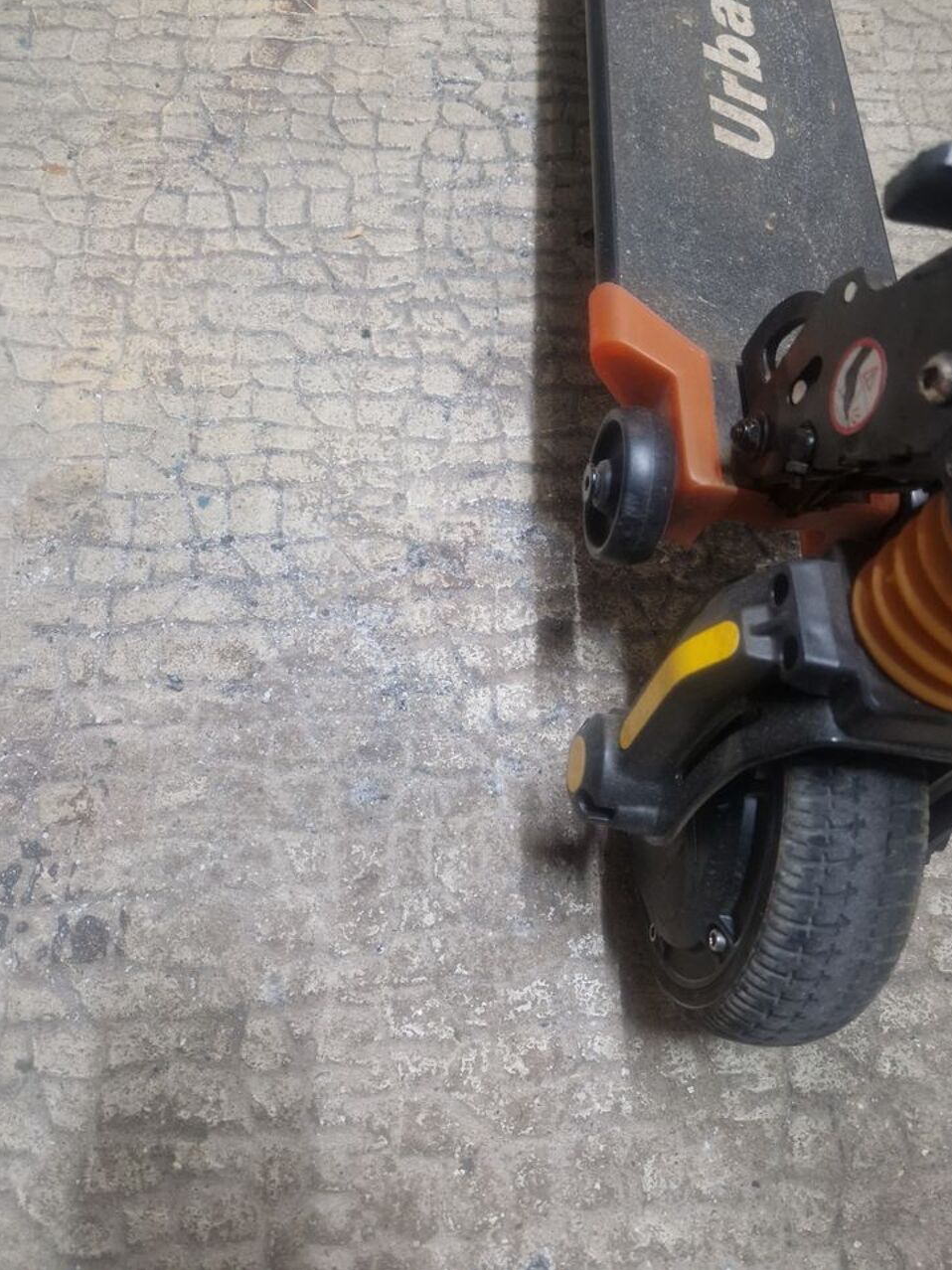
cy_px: 611
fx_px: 880
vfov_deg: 71.6
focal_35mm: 24
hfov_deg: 56.8
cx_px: 494
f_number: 1.8
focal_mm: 5.4
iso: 640
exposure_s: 1/33
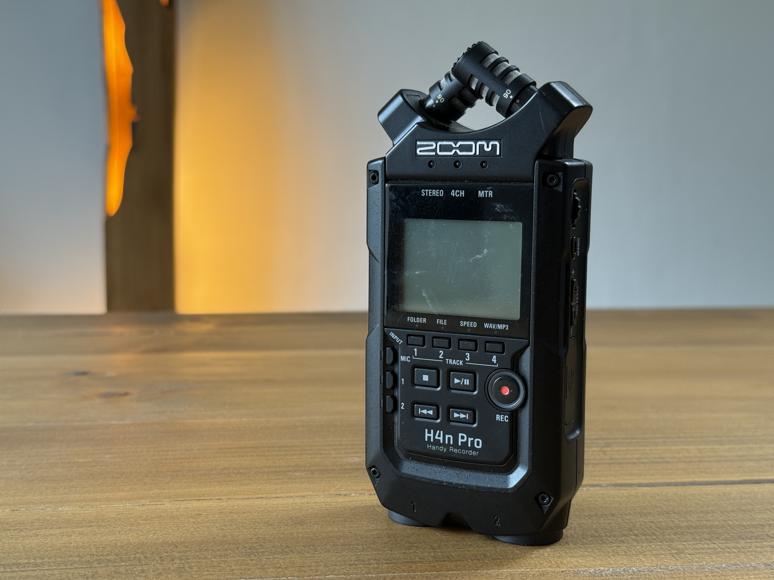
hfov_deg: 39.7
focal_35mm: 48
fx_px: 1073
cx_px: 387
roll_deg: +0.0
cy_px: 290
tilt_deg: -5.6
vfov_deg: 30.3
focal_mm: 6.76
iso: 100
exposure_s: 1/85
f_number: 1.78
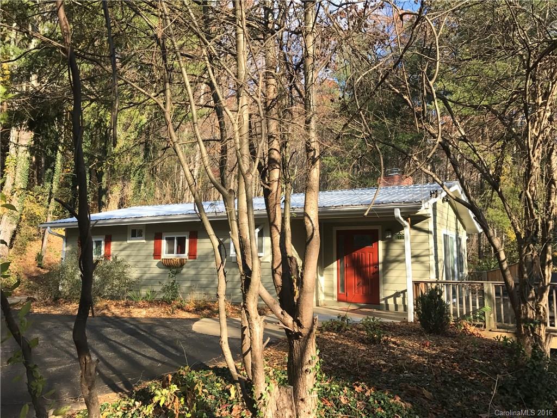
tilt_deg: +7.9
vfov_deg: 49.7
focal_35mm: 28
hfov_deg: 63.4
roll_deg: -0.6
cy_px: 209
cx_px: 278
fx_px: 451
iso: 20
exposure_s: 1/674
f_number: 1.8
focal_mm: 3.99
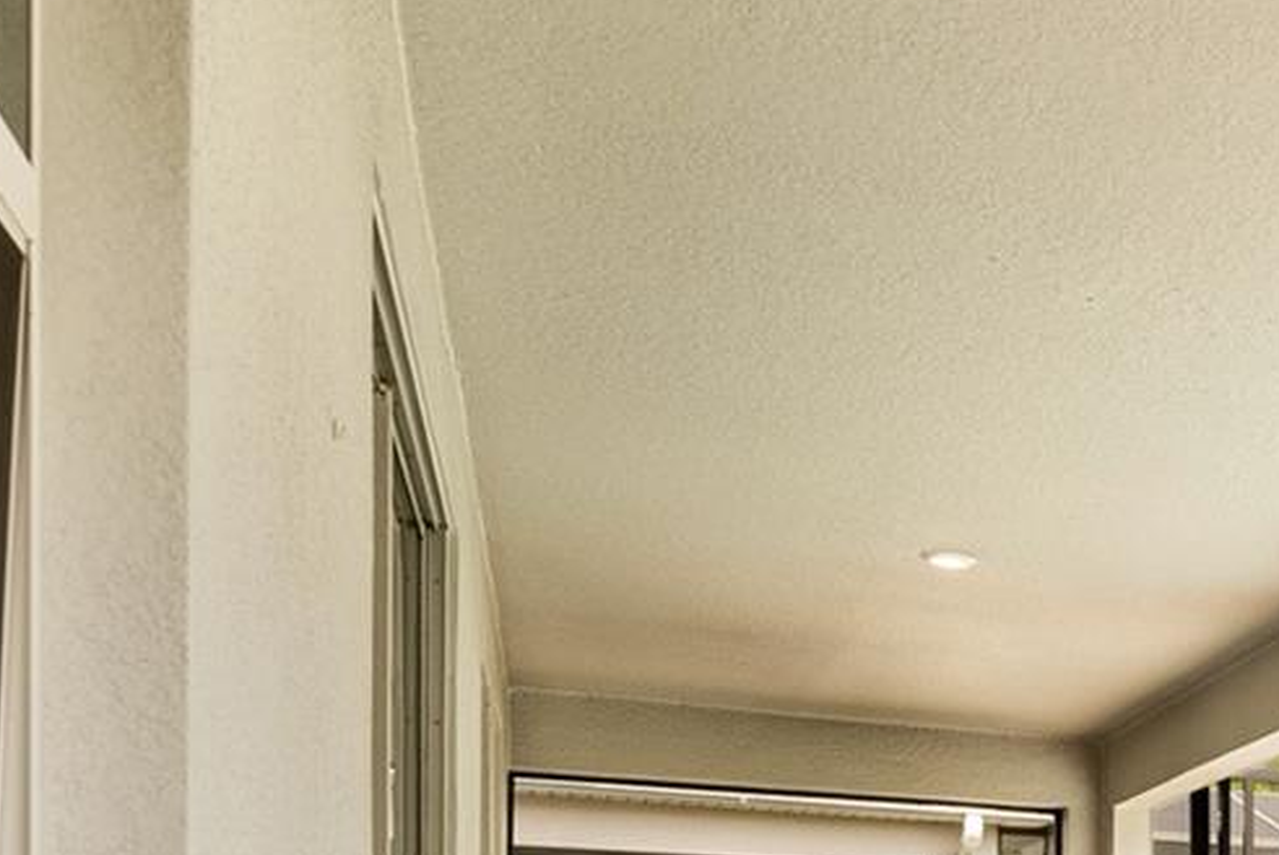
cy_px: 1055
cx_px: 1791
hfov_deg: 28.2
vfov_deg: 23.0
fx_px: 1907
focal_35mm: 54
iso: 320
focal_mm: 16.5
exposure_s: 1/80
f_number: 7.1
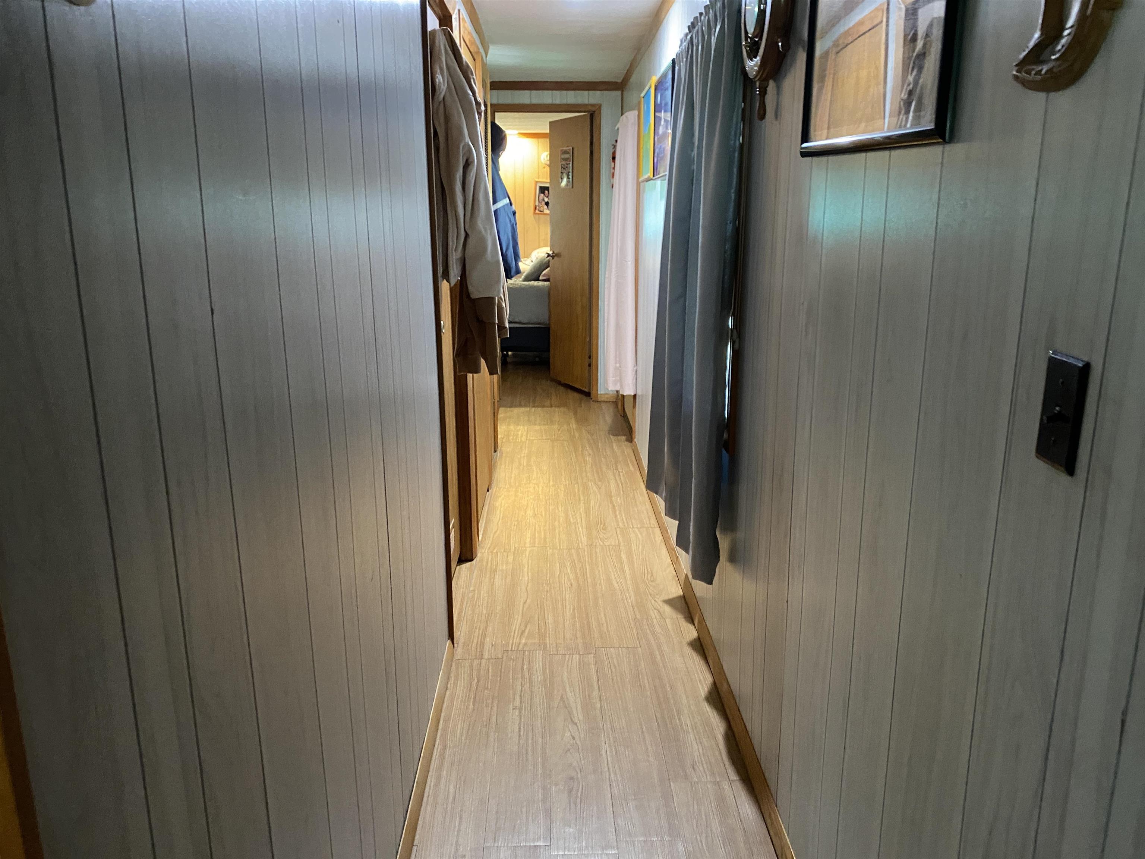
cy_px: 430
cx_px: 572
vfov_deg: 53.1
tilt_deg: -14.2
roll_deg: -0.7
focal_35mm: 26
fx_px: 860
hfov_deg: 67.3
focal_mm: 4.25
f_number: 1.8
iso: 500
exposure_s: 1/30
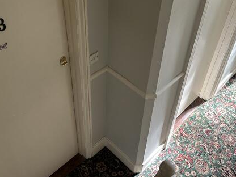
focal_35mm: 40
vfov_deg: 35.4
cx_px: 130
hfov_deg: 46.7
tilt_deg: -39.6
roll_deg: -4.4
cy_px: 52
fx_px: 273
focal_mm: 5.7
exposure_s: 1/50
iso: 80
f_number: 1.5
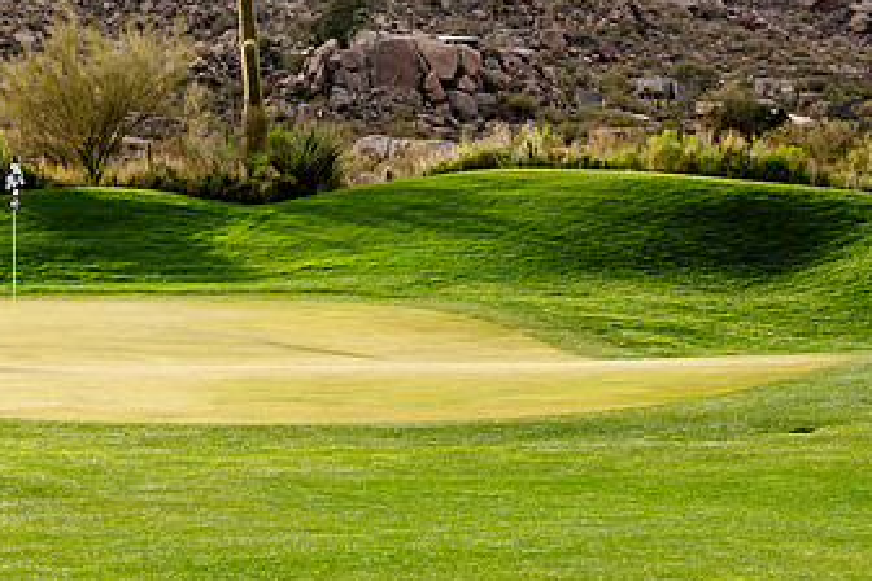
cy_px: 141
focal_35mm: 176
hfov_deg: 11.7
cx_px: 234
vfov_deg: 7.8
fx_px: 4263
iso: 640
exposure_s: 1/320
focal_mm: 102
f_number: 9
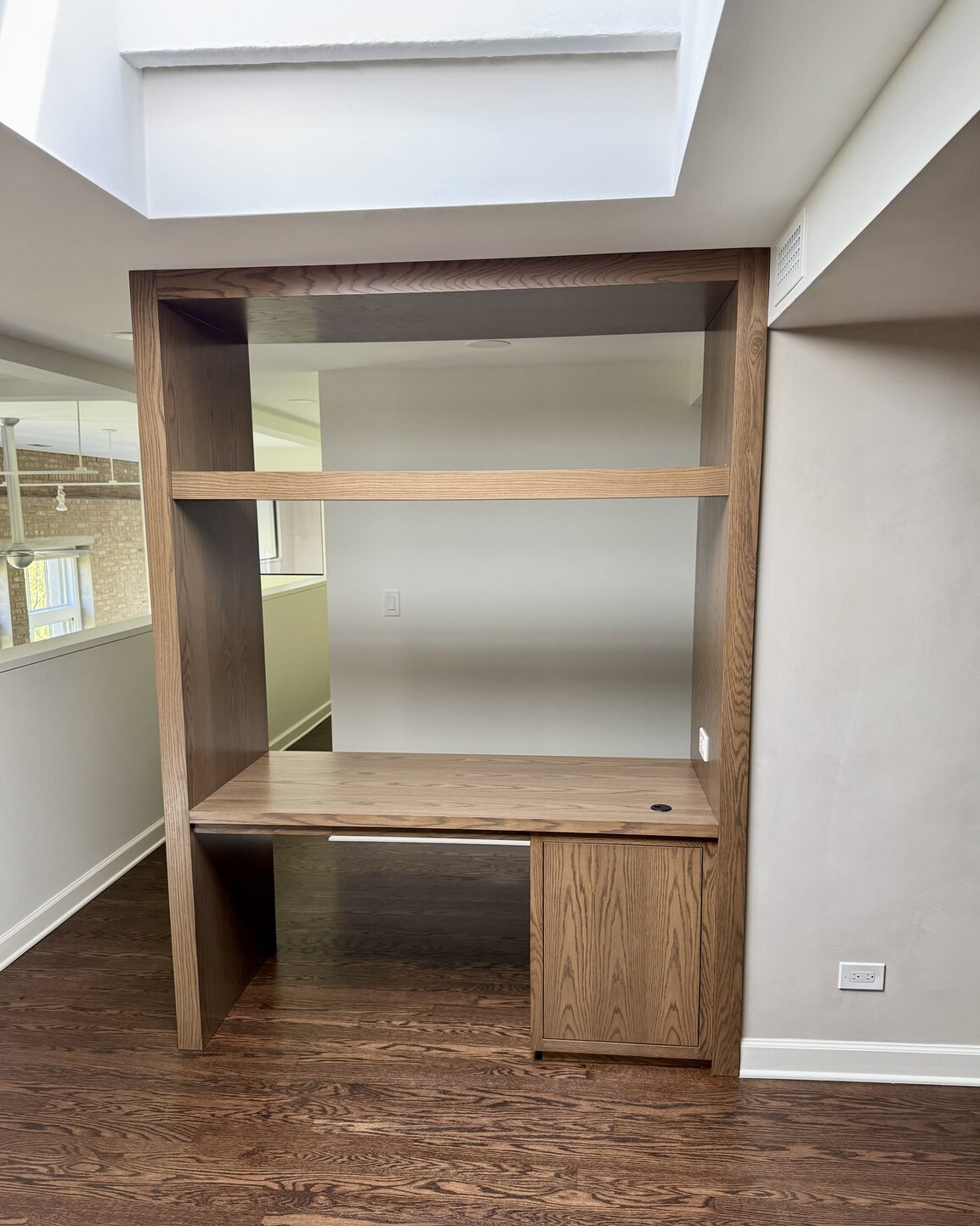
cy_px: 661
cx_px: 482
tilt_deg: -9.7
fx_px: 943
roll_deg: +0.8
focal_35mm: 26
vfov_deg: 65.9
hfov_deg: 54.9
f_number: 1.78
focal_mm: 6.76
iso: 200
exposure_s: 1/121
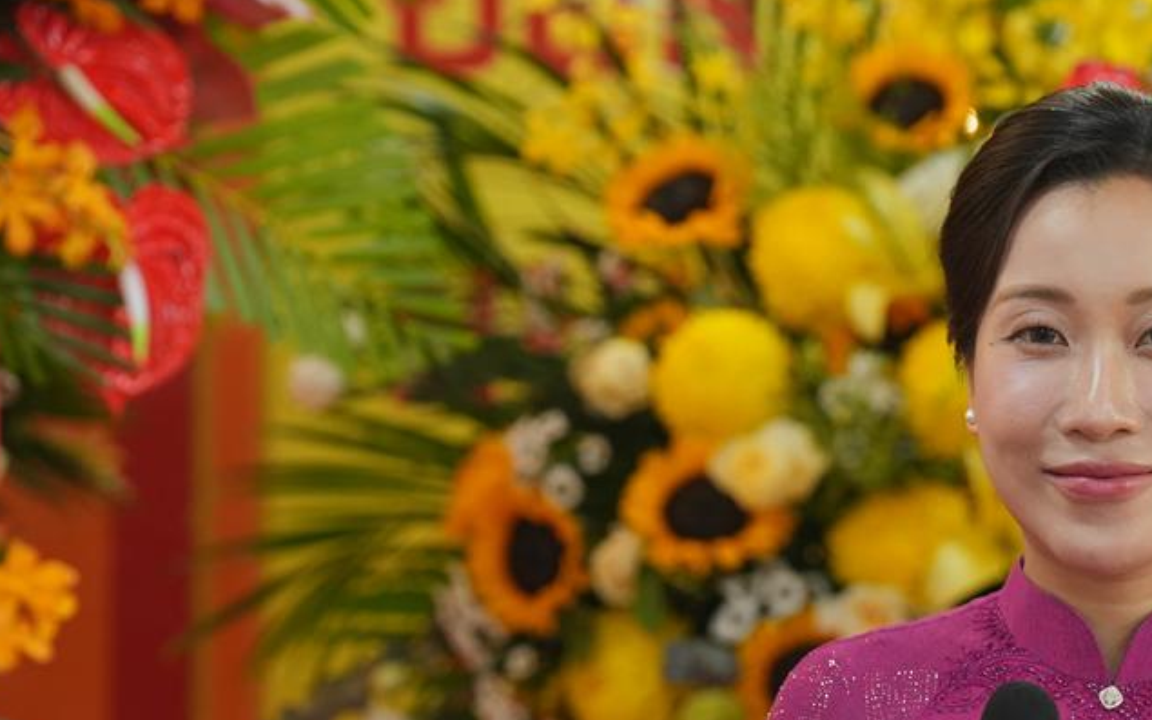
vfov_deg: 4.5
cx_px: 952
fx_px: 9137
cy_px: 633
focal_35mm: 291
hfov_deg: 7.2
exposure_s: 1/160
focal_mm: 151
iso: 3200
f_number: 4
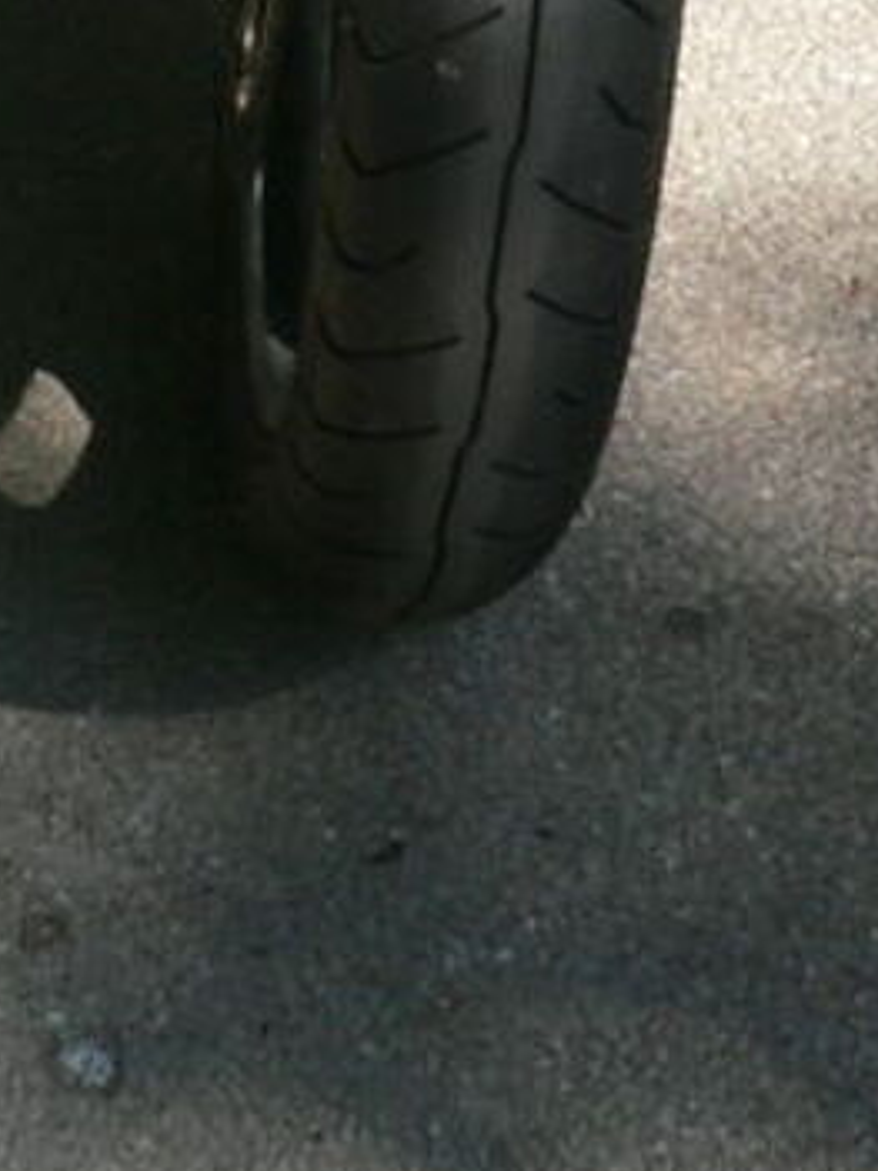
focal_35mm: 133
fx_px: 4501
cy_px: -986
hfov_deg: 11.1
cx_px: 280
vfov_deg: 13.3
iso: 80
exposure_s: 1/400
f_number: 2.8
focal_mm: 5.8
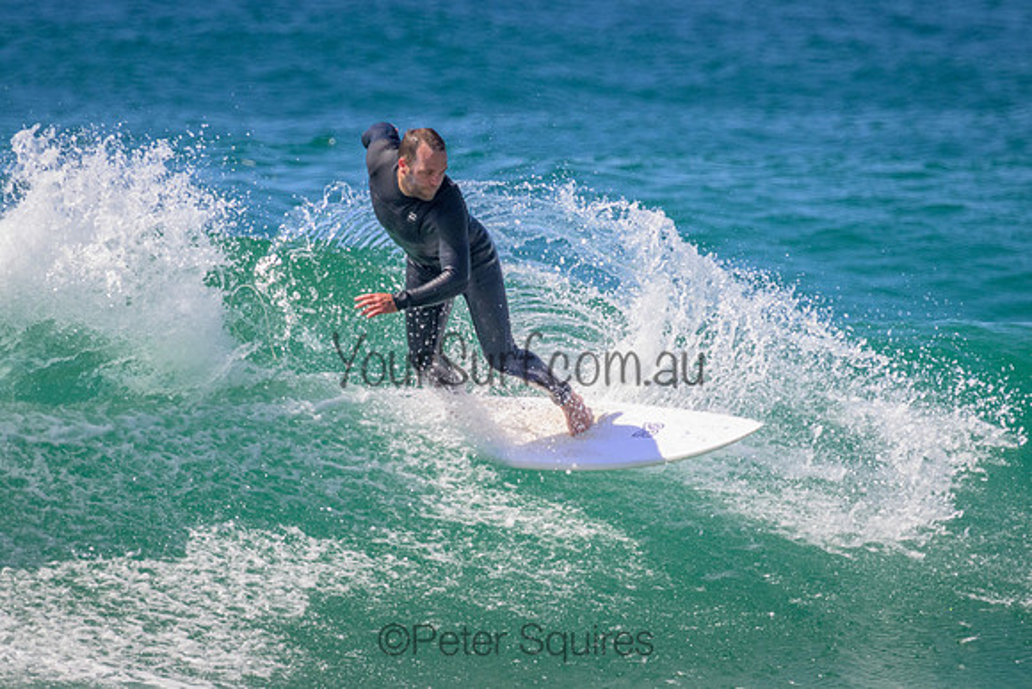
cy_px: 358
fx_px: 26135
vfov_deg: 1.5
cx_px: 546
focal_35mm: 912
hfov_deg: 2.3
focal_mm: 800
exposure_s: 1/1600
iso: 1600
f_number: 11
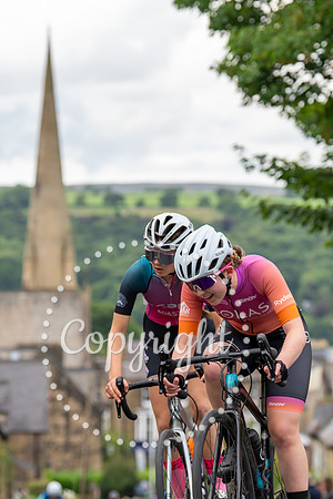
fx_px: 2248
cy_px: 250
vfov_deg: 12.7
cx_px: 229
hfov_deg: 8.5
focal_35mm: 162
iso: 500
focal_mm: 108
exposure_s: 1/500
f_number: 3.5
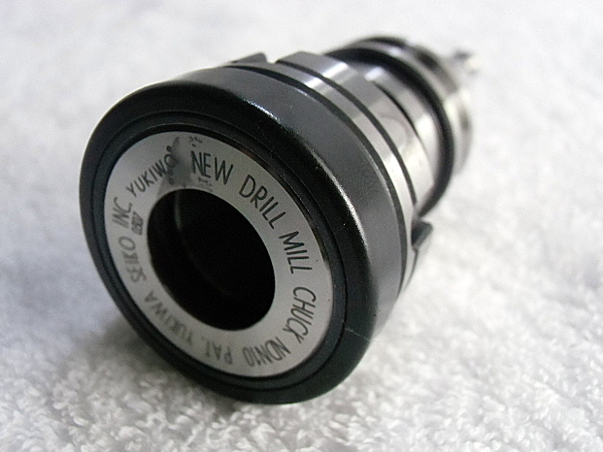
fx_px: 592
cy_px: 225
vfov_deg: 41.8
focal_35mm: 34
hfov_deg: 53.9
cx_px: 299
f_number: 3.7
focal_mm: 5.93
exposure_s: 1/100
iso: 800
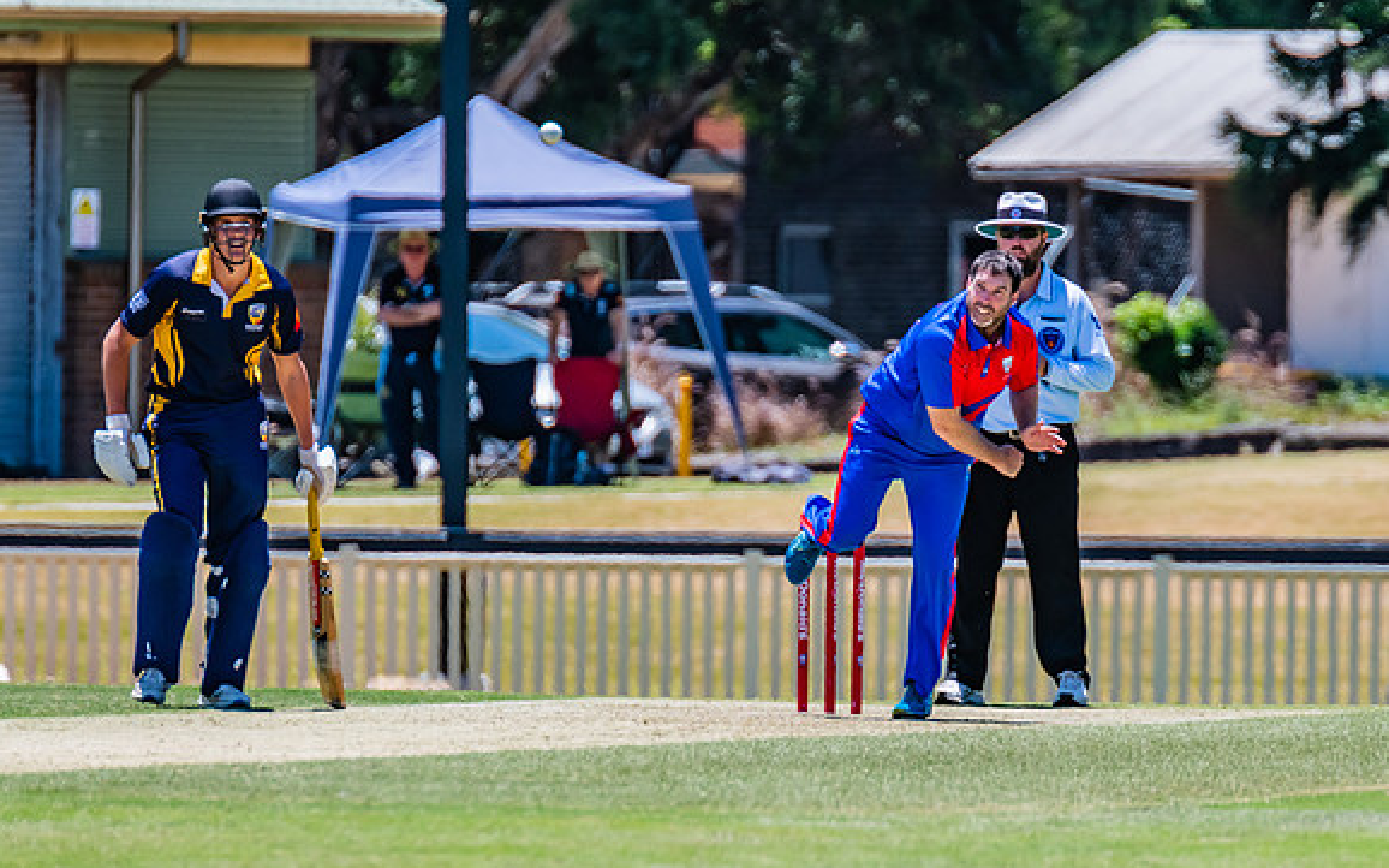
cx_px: 917
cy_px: 493
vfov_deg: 1.7
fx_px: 28802
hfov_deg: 2.8
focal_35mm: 761
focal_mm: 550
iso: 640
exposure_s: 1/2000
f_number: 7.1
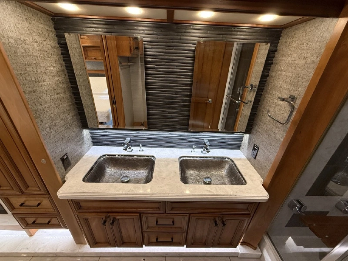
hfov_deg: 102.1
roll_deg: -2.2
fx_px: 141
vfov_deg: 85.7
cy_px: 130
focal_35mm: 14
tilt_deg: -26.7
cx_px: 174
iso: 320
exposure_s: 1/78
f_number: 2.2
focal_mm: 2.22
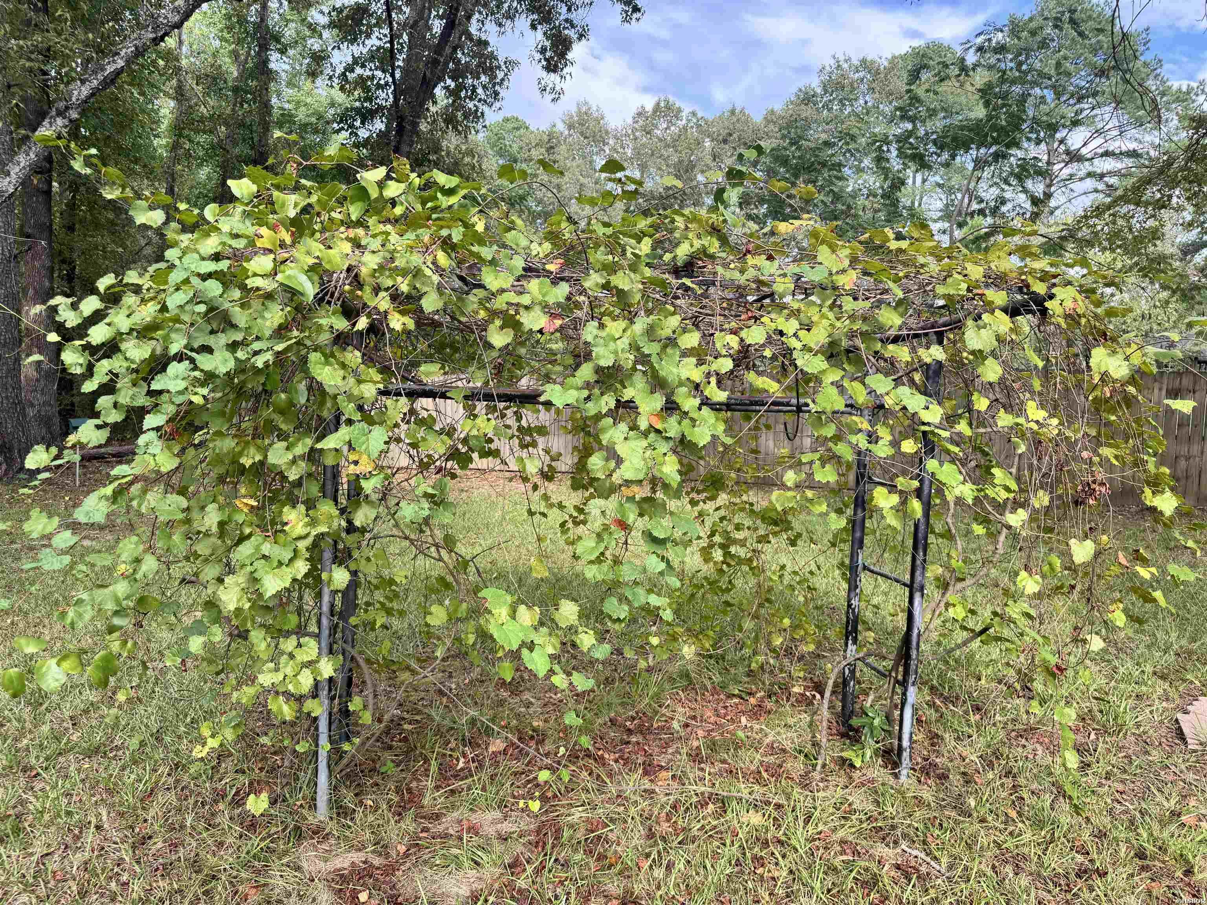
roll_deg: -2.4
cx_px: 604
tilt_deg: -4.2
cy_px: 452
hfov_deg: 71.6
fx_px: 837
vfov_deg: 56.8
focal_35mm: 24
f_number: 1.78
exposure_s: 1/383
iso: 80
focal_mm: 6.76
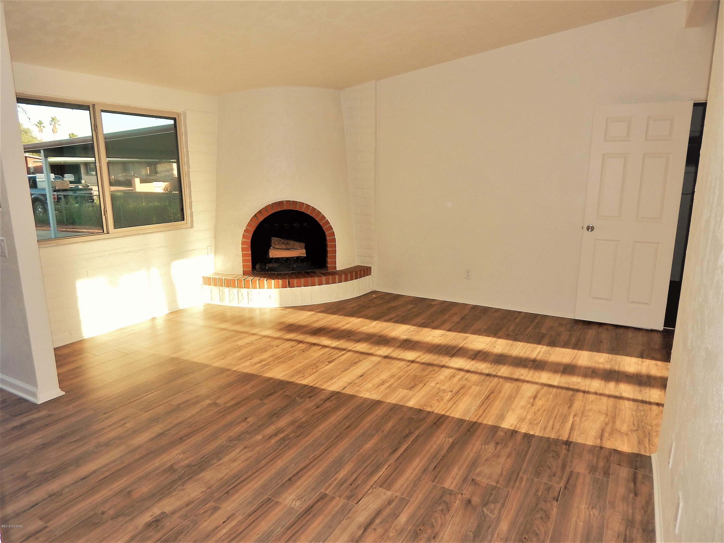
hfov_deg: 76.4
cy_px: 272
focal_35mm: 22
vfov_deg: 61.1
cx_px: 362
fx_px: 460
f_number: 3
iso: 125
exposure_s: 1/250
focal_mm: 4
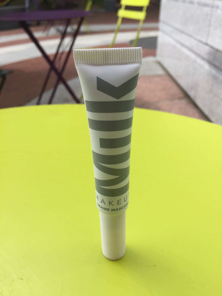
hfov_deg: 48.2
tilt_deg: -30.1
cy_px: 148
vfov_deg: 61.7
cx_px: 111
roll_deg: +2.7
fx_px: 248
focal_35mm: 29
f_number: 2.2
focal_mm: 4.15
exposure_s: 1/1041
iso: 32
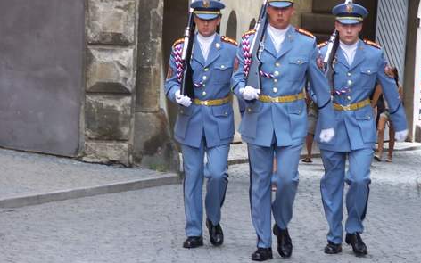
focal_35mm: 224
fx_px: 2570
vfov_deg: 5.9
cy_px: 78
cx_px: 256
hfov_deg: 9.4
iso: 200
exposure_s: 1/125
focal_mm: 32.9
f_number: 4
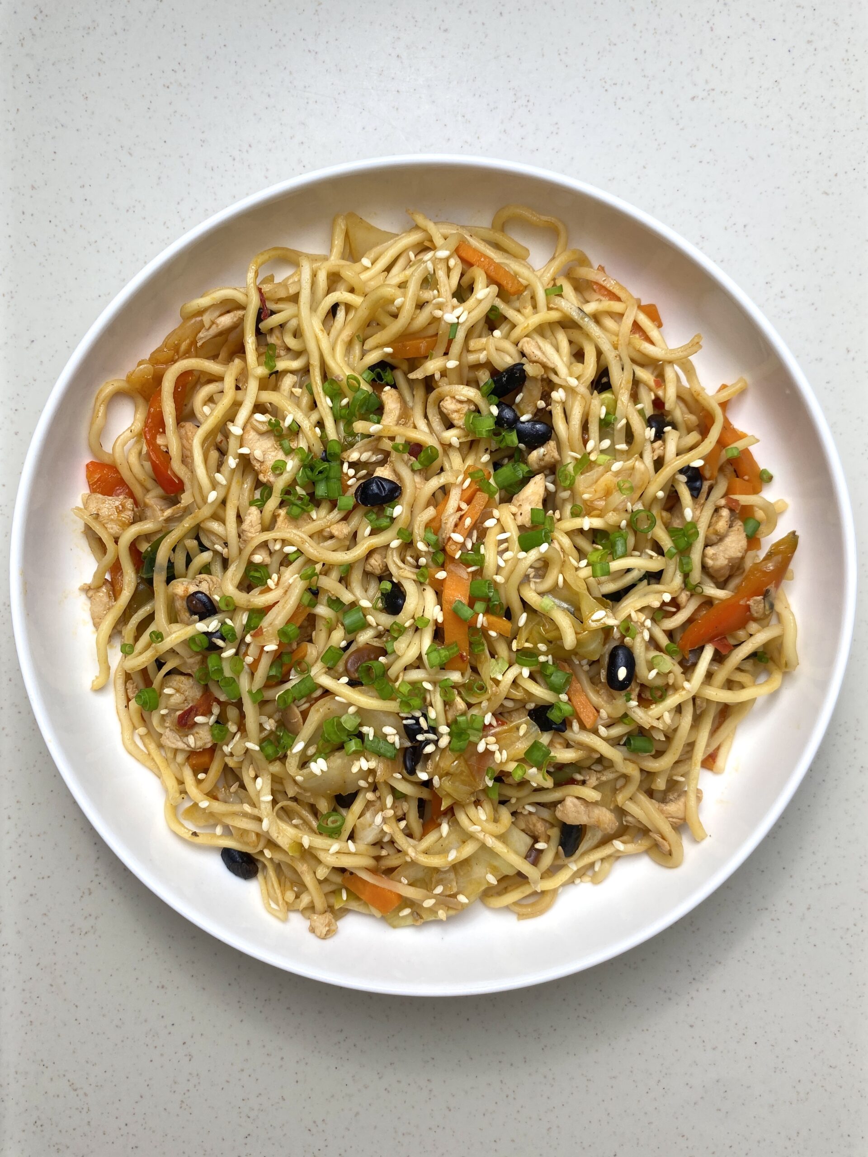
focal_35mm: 26
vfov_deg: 67.3
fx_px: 869
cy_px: 578
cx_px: 434
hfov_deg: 53.1
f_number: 1.8
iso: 32
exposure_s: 1/167
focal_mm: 4.25
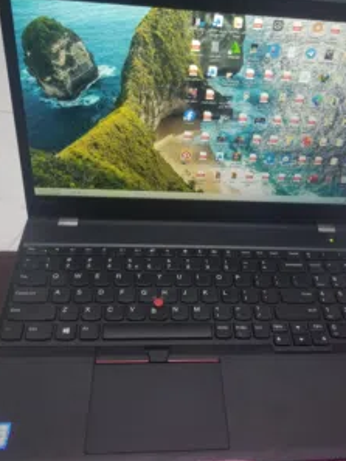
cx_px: 203
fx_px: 466
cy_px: 189
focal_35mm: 35
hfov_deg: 40.6
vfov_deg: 52.3
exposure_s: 1/10
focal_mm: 4.25
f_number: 1.7
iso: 400
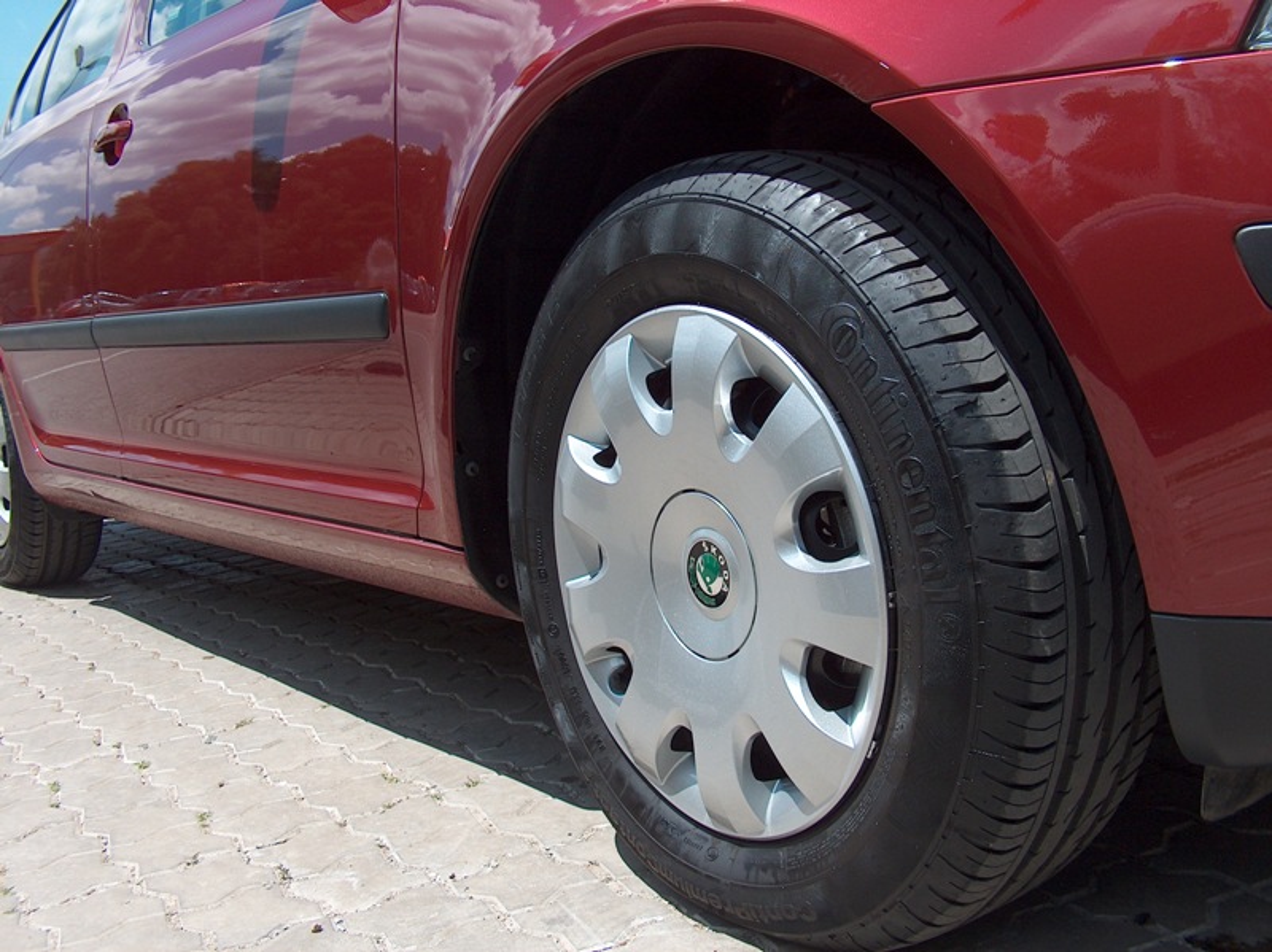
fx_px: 1359
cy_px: 476
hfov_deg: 50.2
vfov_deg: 38.6
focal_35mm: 37
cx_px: 636
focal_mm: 7.6
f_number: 4
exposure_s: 1/826
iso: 100
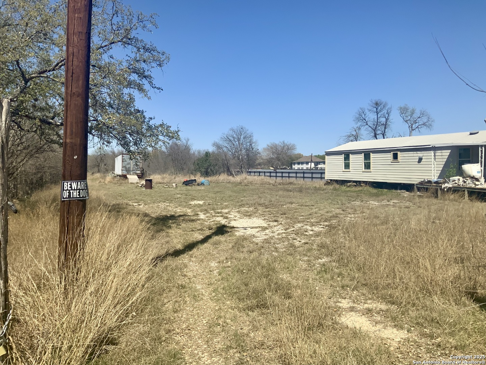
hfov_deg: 61.7
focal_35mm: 29
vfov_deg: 48.2
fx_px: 407
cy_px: 182
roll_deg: +1.3
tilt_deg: -1.6
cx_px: 243
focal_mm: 3
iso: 16
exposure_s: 1/2801
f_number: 1.8
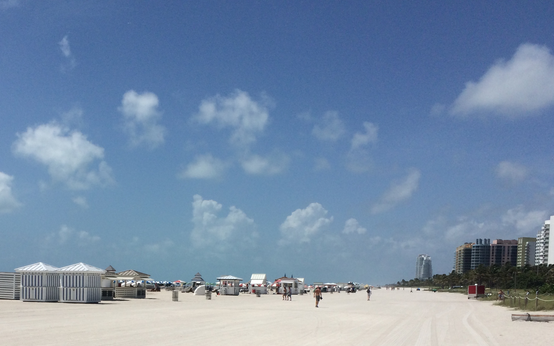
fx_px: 695
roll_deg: -1.0
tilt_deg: -2.2
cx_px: 168
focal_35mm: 46
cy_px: 310
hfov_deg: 42.7
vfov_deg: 27.0
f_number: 2.2
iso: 32
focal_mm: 4.15
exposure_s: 1/6849
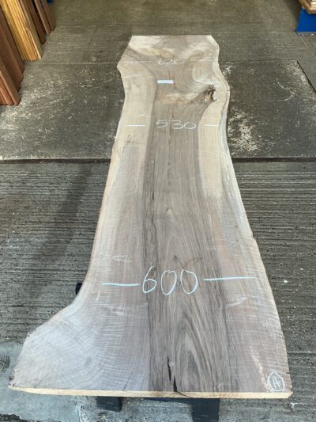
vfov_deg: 61.6
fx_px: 353
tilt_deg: -47.7
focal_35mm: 29
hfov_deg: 48.2
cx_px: 158
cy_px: 211
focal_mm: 3
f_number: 1.8
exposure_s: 1/120
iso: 25
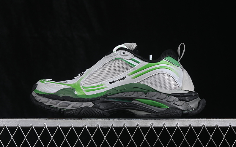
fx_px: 495
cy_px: 69
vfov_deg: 16.9
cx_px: 118
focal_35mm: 77
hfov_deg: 26.8
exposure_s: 1/80
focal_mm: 50
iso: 160
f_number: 8
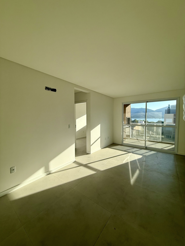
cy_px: 123
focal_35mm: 14
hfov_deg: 85.7
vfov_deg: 102.1
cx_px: 92
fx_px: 100
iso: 50
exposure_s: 1/1145
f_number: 2.2
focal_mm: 2.22
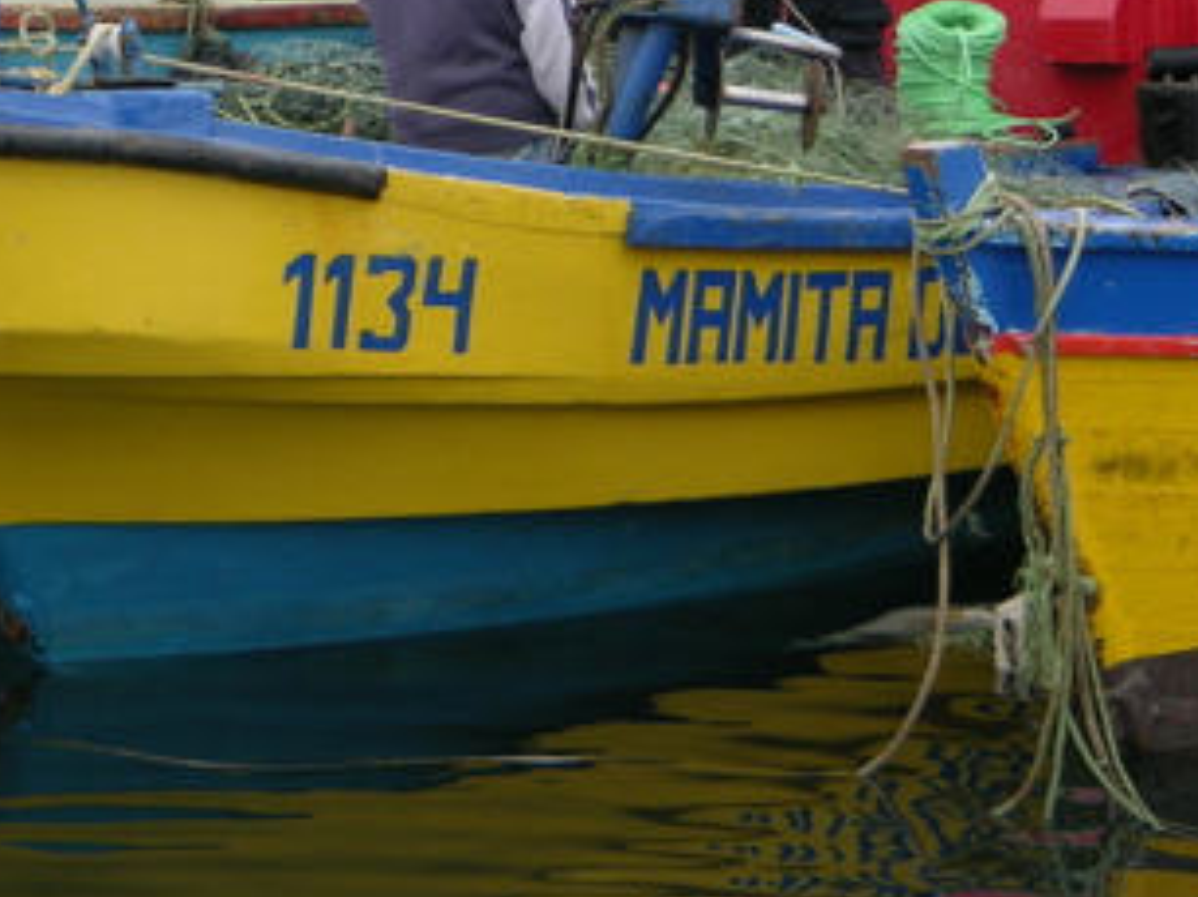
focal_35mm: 251
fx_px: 8680
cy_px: -27
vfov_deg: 5.9
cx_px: 438
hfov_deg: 7.9
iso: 50
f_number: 3.7
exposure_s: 1/115
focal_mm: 29.5
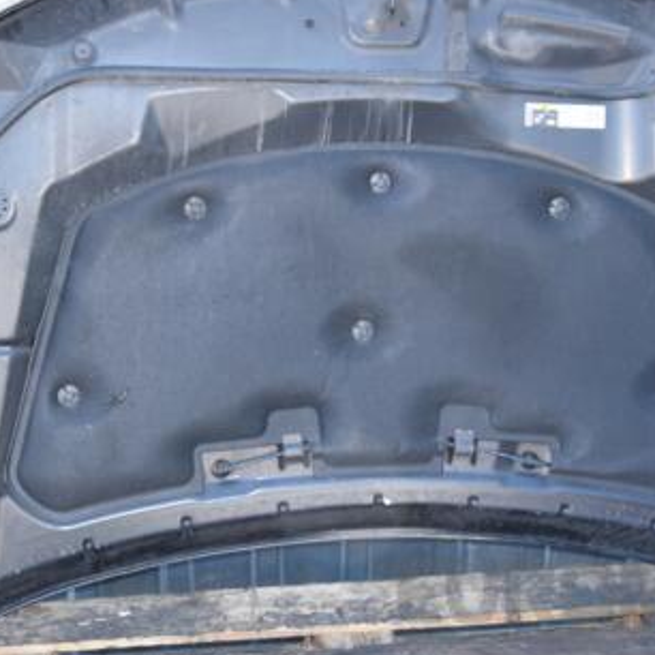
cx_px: 357
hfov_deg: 26.5
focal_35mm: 65
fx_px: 1391
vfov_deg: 26.5
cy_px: 306
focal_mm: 26
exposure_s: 1/200
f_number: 7.1
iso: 800
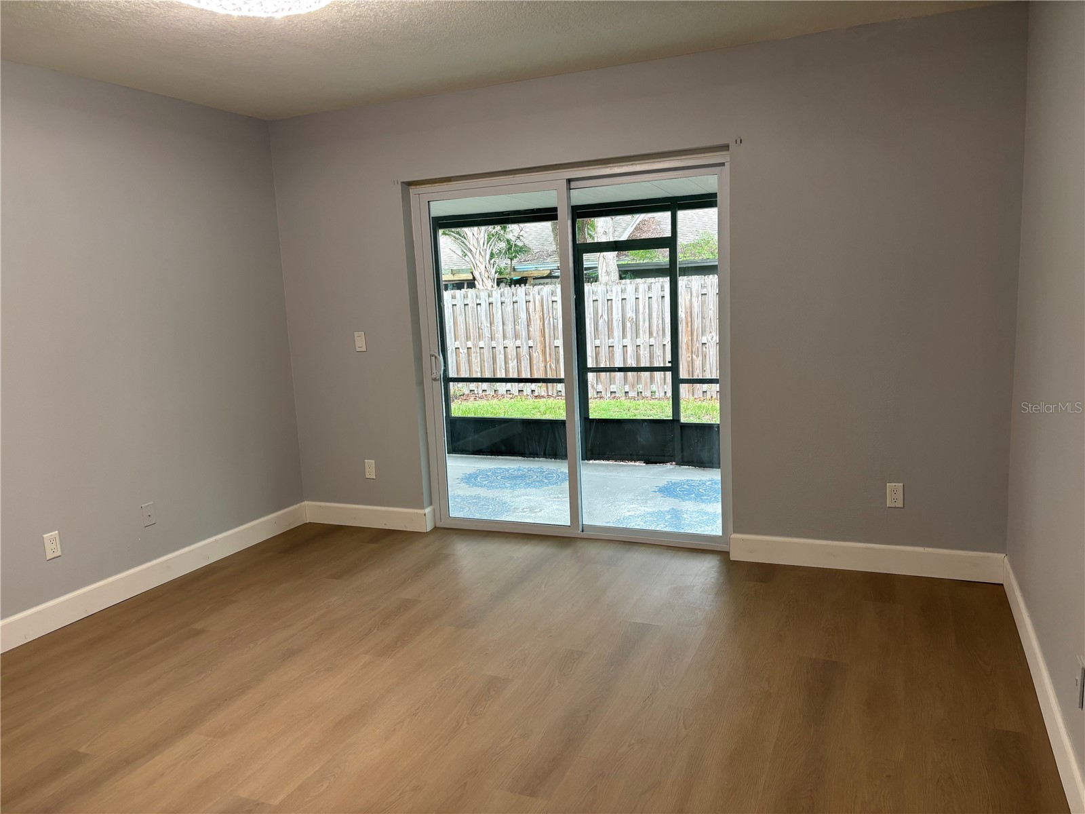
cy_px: 407
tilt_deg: -9.9
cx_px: 542
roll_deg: +2.5
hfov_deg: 67.3
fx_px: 815
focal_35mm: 26
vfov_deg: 53.1
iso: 125
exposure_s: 1/120
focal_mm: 5.96
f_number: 1.6
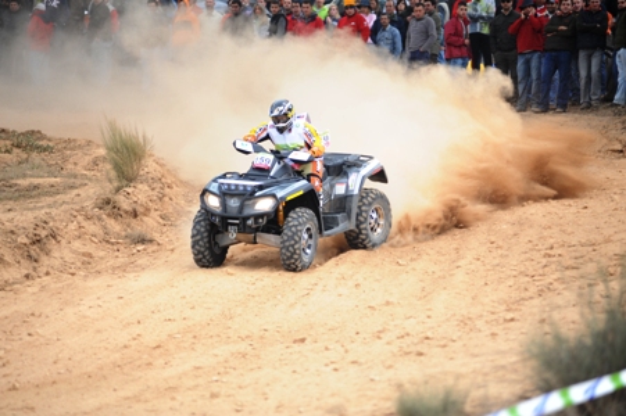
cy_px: 208
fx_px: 3475
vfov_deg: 6.9
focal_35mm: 200
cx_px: 313
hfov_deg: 10.3
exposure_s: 1/320
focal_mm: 200
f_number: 2.8
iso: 500
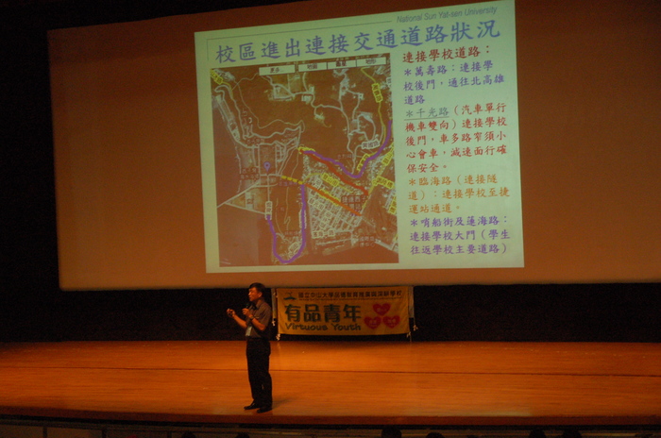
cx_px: 330
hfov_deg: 33.5
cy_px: 219
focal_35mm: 60
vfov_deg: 22.5
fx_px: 1100
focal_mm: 40
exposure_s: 1/60
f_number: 4
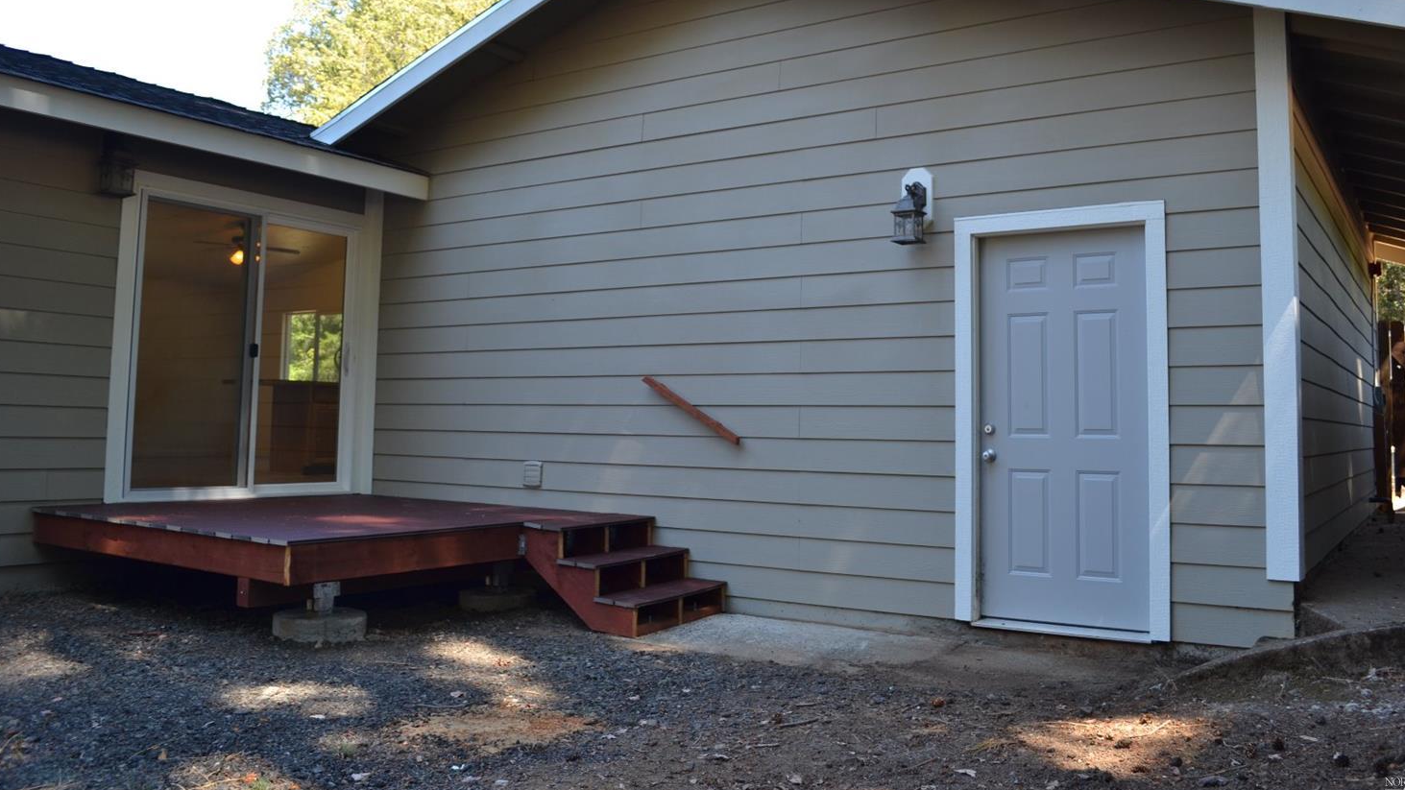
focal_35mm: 29
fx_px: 1080
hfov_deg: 66.1
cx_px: 714
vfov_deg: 40.0
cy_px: 317
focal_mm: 18
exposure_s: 1/60
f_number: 4
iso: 100
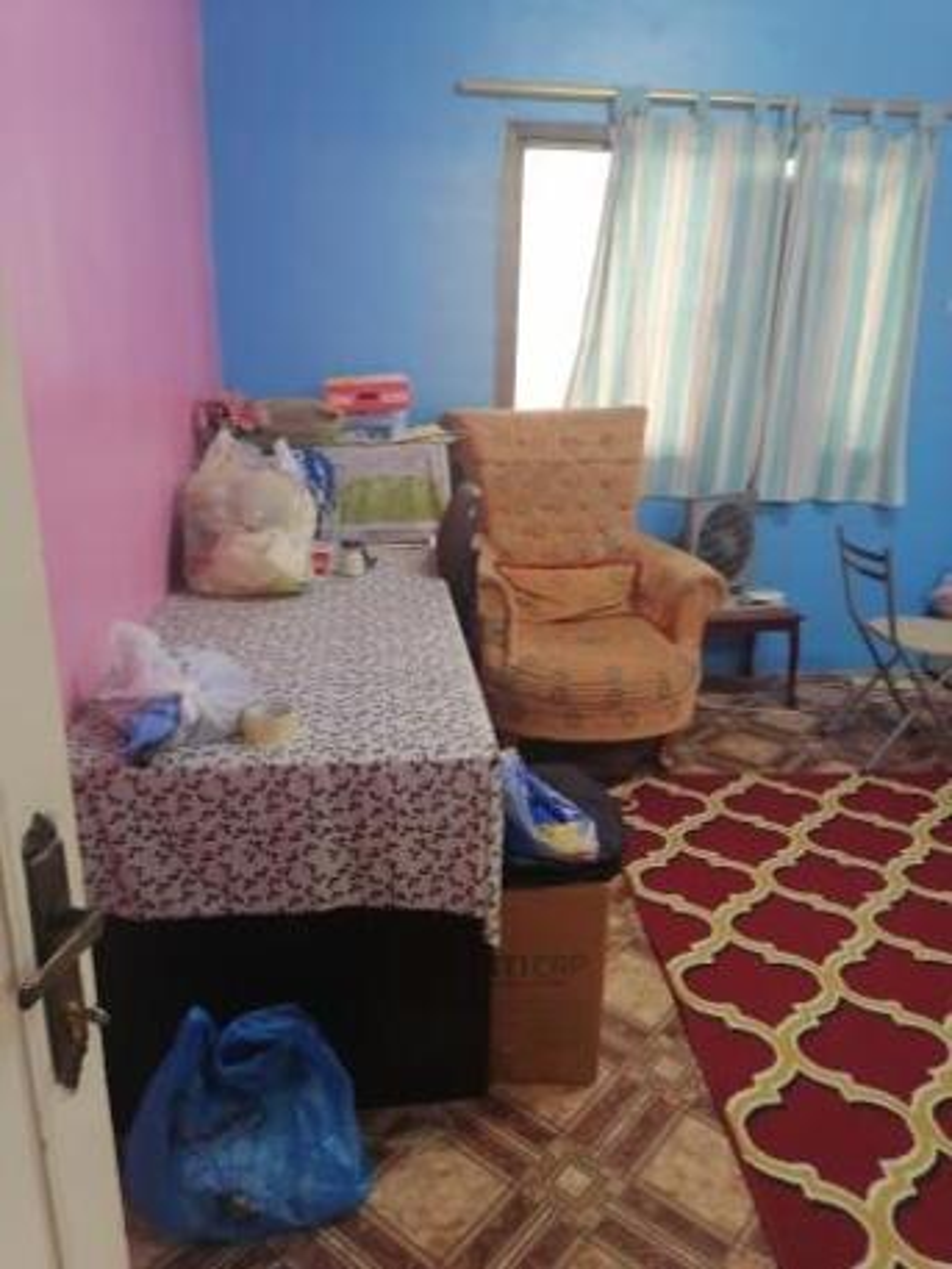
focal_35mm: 27
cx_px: 476
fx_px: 990
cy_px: 634
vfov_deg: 65.3
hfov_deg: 51.4
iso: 400
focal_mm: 5.3
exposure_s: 1/40
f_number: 1.8
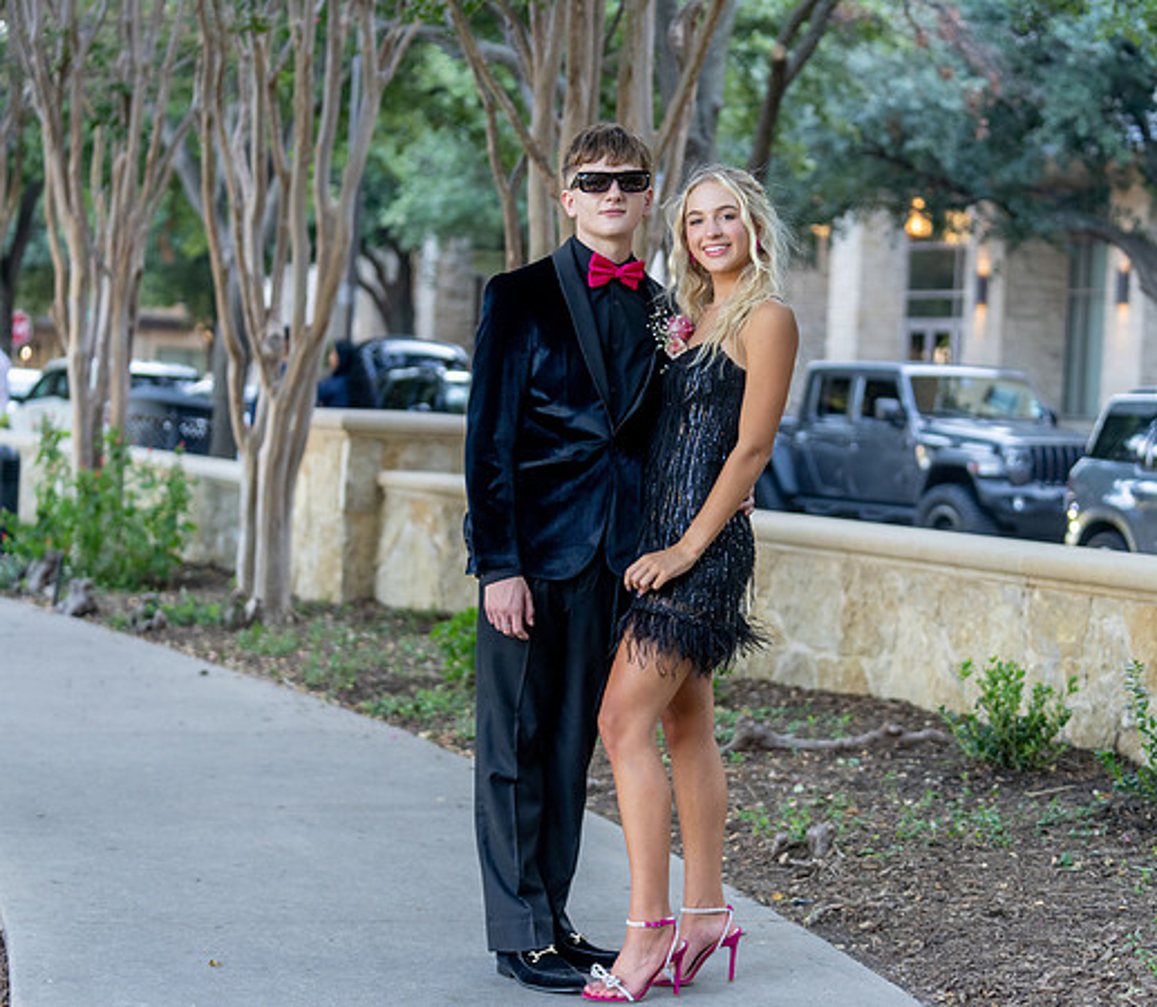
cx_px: 644
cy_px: 493
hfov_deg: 21.9
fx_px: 2995
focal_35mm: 84
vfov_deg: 19.1
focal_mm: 70
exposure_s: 1/320
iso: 800
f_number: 2.8
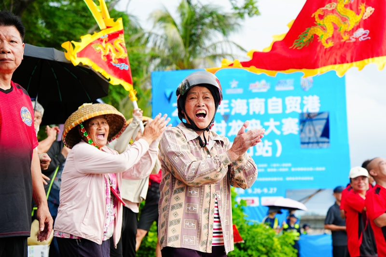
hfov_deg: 22.4
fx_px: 975
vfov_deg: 15.0
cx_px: 193
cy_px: 128
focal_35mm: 91
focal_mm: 89
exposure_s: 1/500
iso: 320
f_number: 5.6
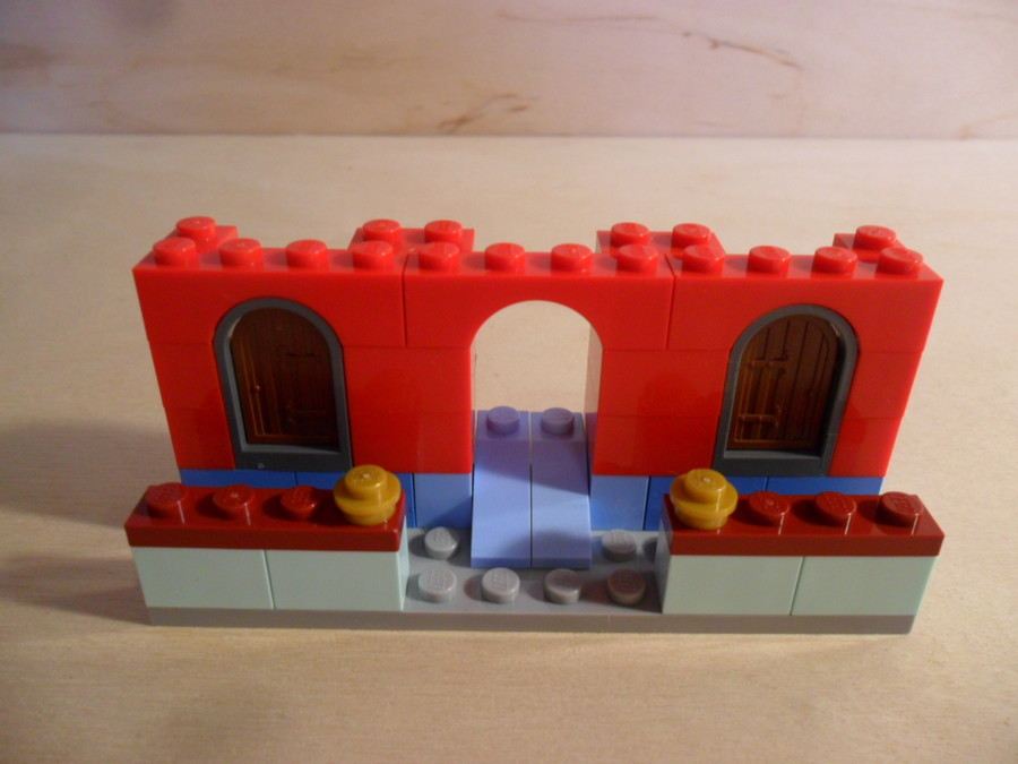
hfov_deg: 65.3
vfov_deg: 51.4
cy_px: 382
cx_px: 509
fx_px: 794
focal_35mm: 27
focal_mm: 4.9
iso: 200
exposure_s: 1/8
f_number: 3.5
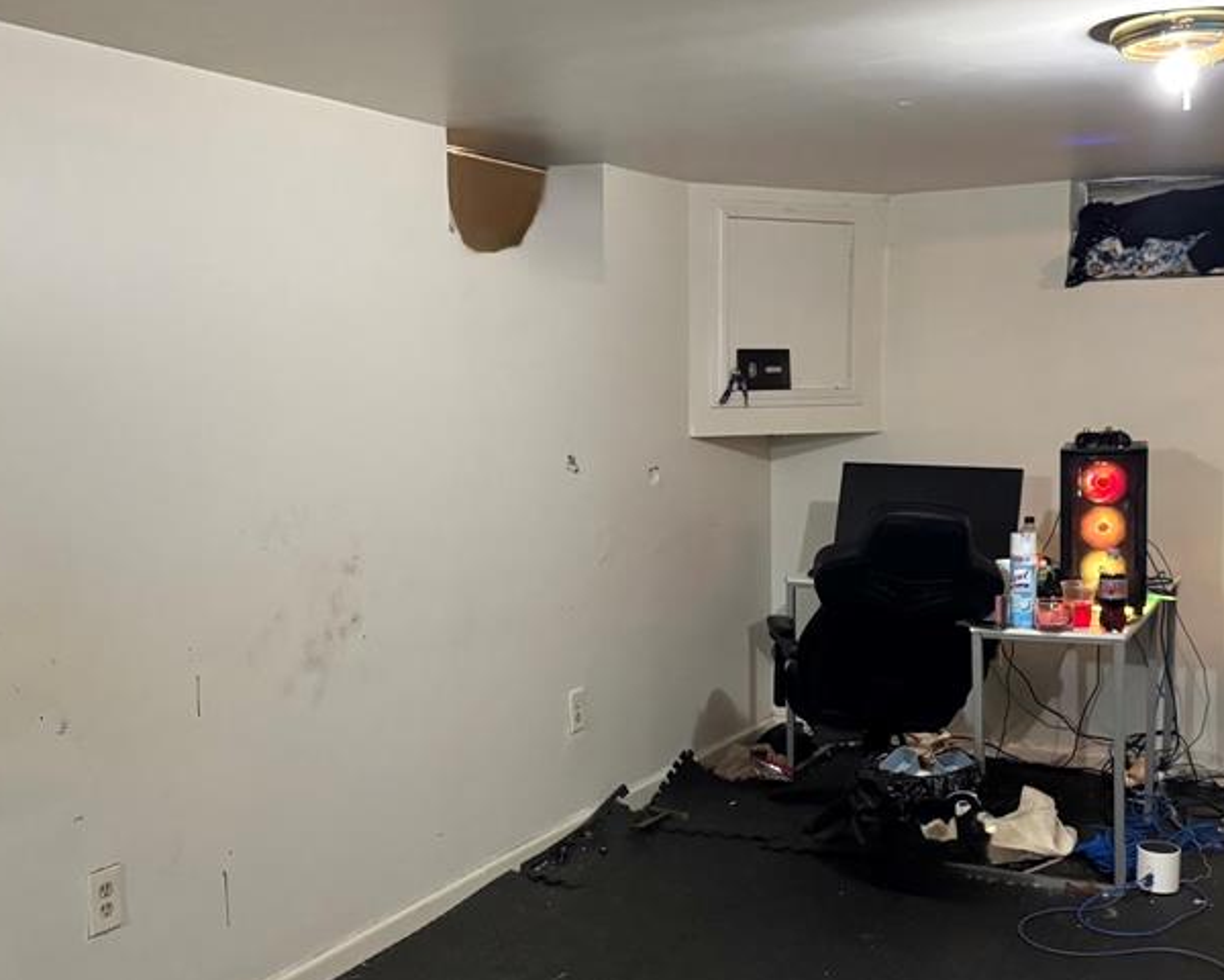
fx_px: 1449
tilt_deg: -7.2
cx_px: 659
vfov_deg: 37.3
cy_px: 537
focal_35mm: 40
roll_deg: +0.5
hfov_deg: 45.8
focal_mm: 6.76
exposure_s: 1/40
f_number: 1.78
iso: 1000
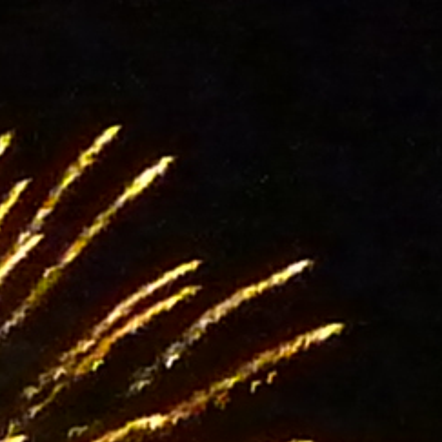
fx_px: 8610
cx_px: -588
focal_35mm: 596
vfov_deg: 2.9
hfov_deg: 2.9
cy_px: 1208
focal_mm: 7.3
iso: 800
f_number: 3.7
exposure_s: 1/8
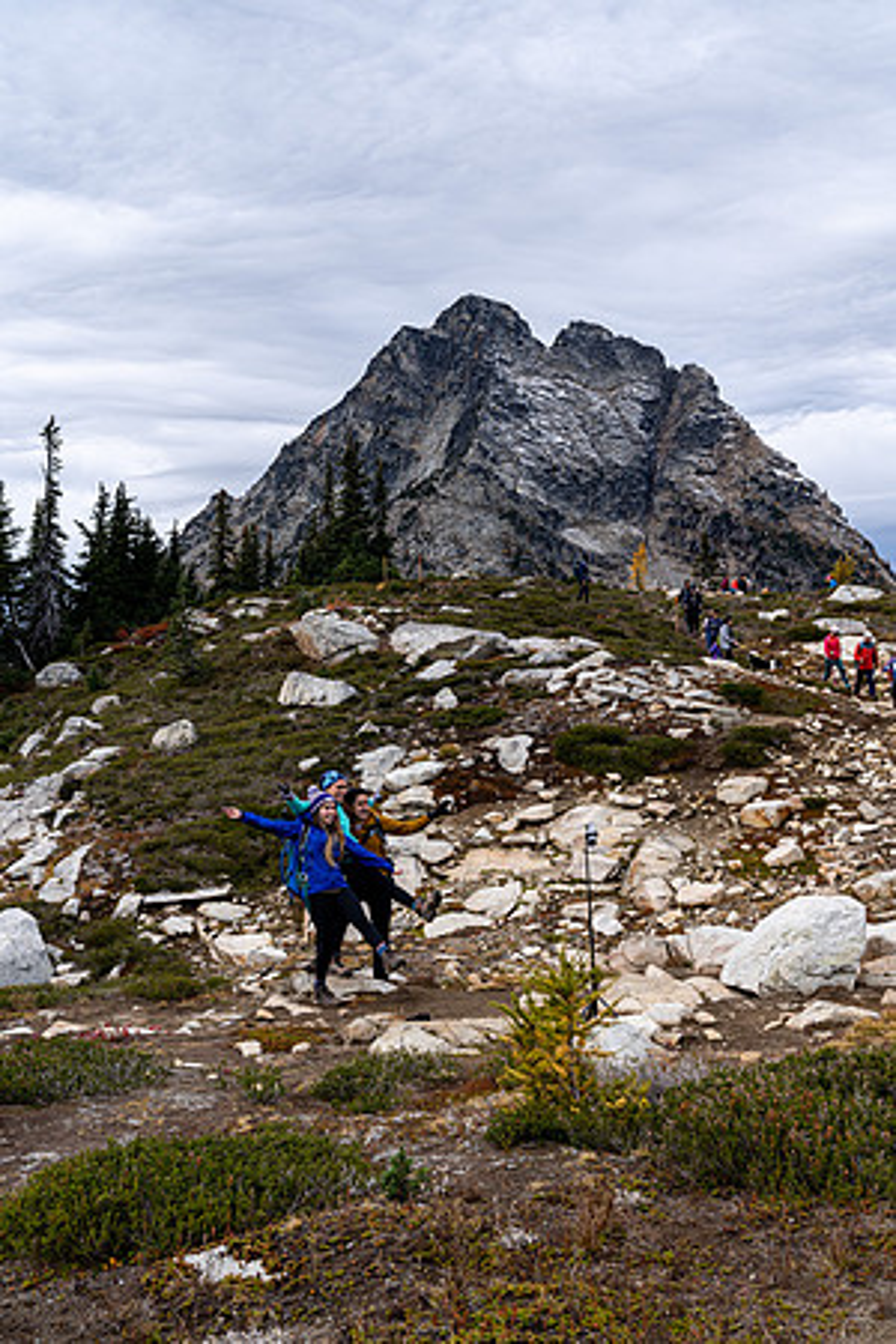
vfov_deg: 42.7
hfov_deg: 29.2
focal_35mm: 46
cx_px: 448
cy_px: 672
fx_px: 1717
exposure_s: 1/320
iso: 100
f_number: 8
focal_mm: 46
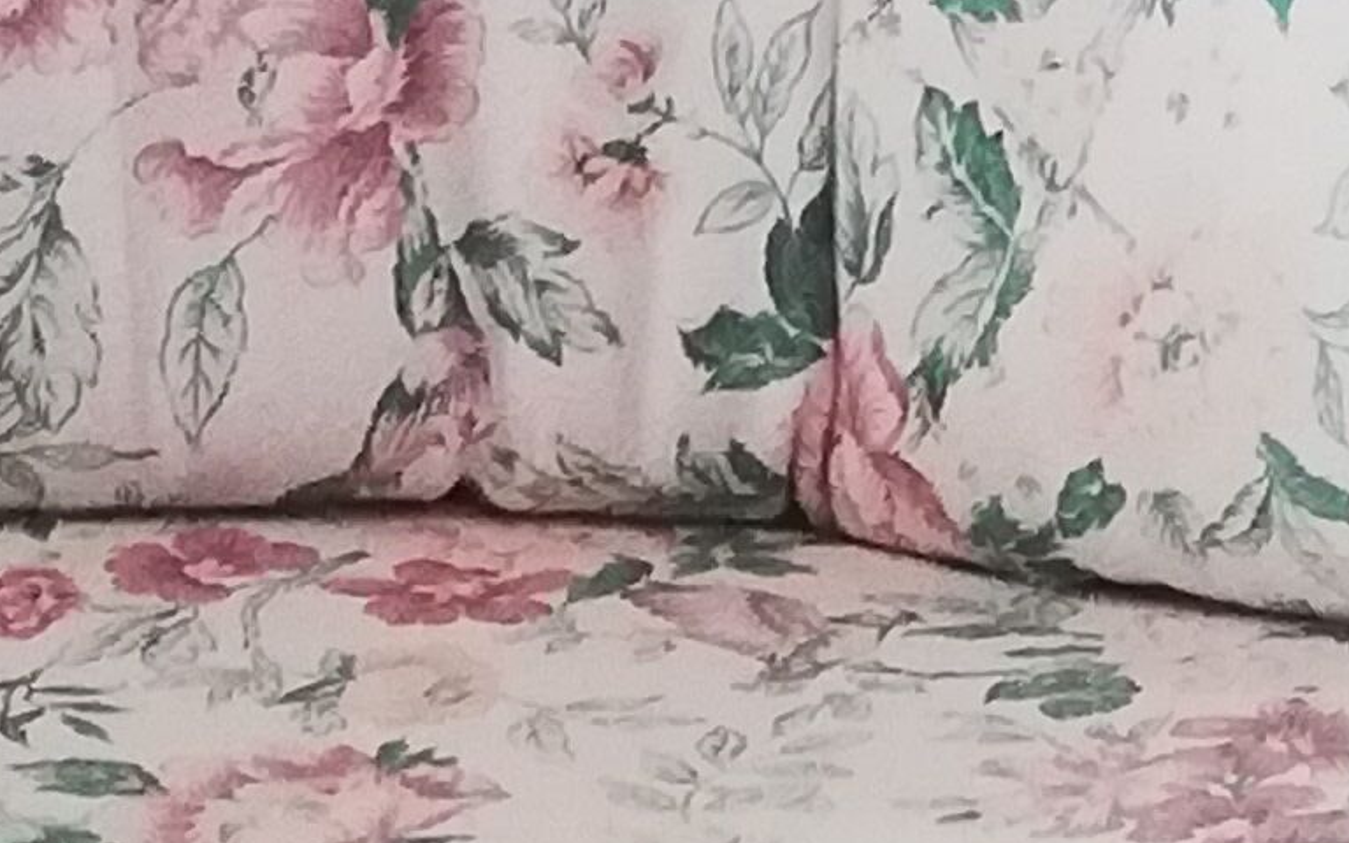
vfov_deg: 5.7
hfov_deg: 9.1
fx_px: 8419
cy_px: 276
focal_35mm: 229
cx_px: 16
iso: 400
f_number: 2.2
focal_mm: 3.81
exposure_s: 1/24
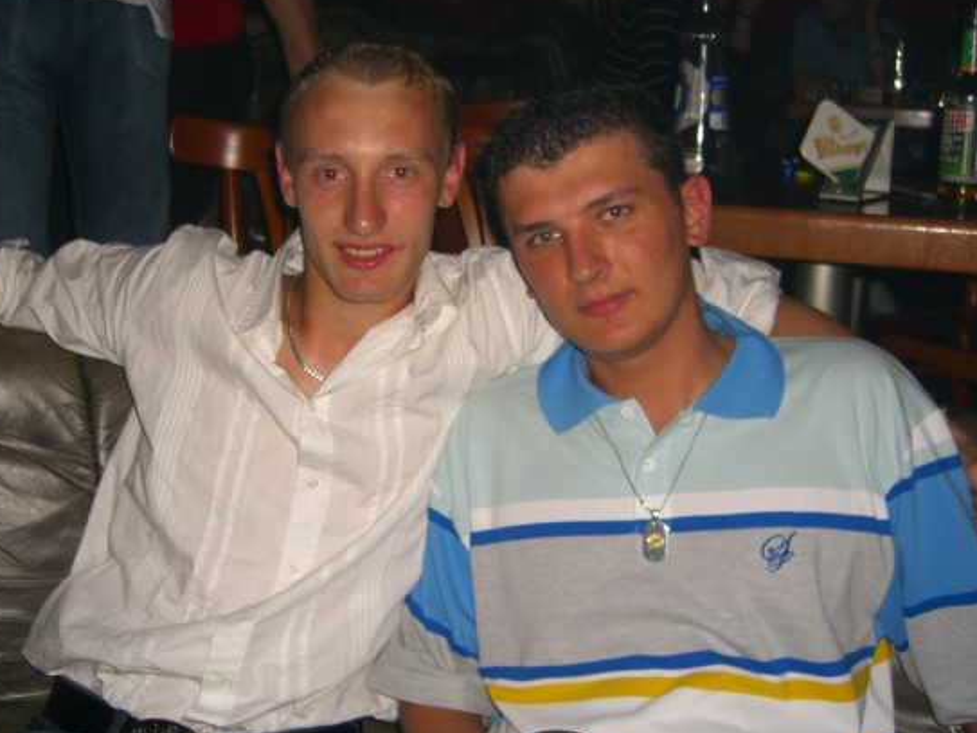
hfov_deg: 44.8
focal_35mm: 42
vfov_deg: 34.3
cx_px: 455
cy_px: 351
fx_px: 1185
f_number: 2.8
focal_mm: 7.9
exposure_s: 1/60
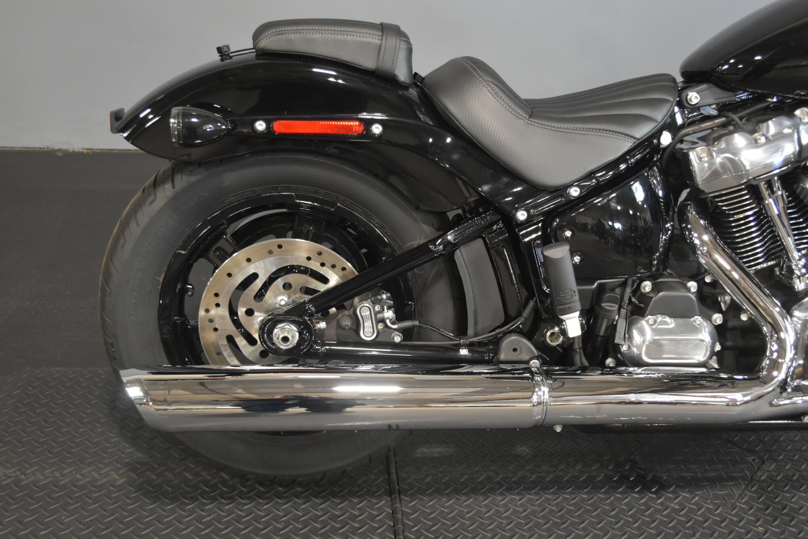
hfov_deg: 53.1
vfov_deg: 36.9
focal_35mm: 36
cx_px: 404
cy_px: 270
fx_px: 808
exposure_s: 1/25
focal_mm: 24
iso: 1600
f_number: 4
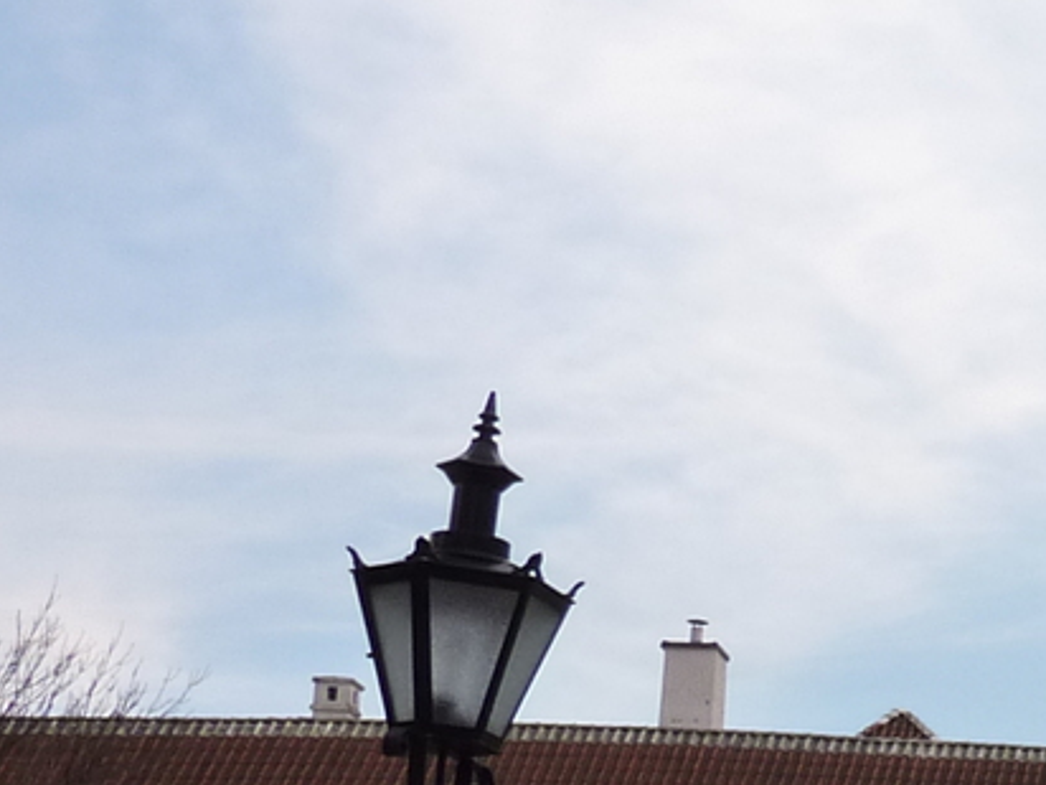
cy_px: 767
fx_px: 2931
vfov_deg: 15.0
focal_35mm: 97
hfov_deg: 16.3
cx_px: 1988
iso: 125
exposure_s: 1/160
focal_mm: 4.1
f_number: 4
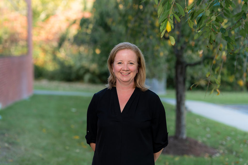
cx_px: 124
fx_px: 586
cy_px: 82
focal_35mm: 85
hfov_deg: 23.9
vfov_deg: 16.1
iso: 125
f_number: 2.5
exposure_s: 1/160
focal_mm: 85
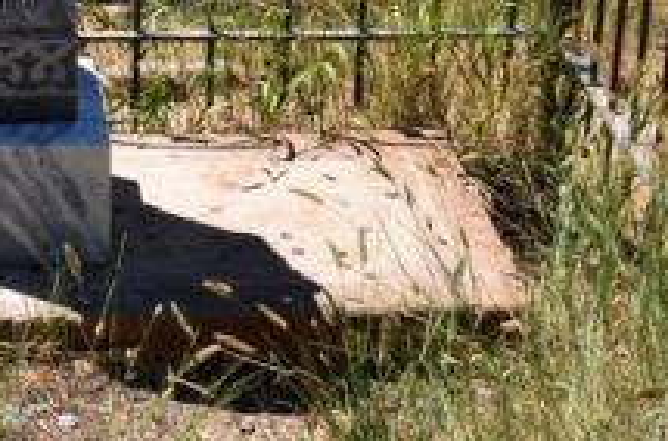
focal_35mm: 129
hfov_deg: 15.6
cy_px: -14
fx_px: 2396
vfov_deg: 10.4
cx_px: 40
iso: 100
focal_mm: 29
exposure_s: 1/250
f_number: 8
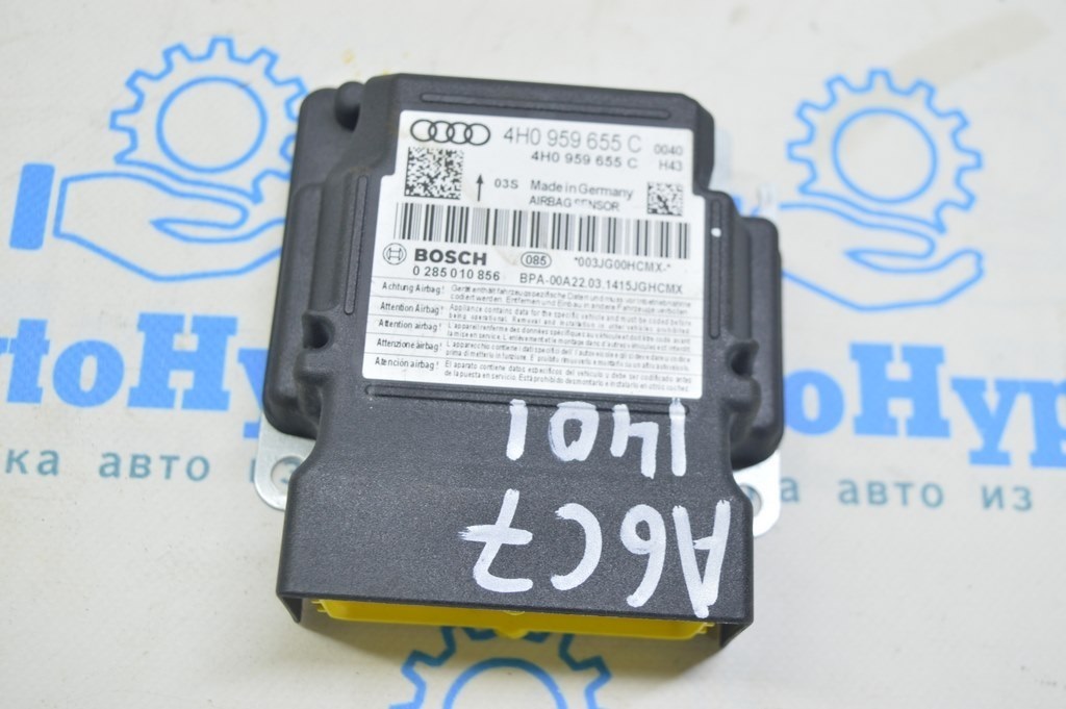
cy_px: 354
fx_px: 1420
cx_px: 533
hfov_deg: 41.1
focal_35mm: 48
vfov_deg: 28.0
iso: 400
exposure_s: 1/20
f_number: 5.6
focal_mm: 32
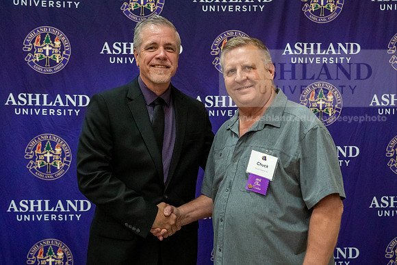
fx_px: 594
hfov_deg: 37.0
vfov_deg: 25.1
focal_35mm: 54
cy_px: 155
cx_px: 201
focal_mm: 38
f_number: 2.8
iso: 5000
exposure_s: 1/400
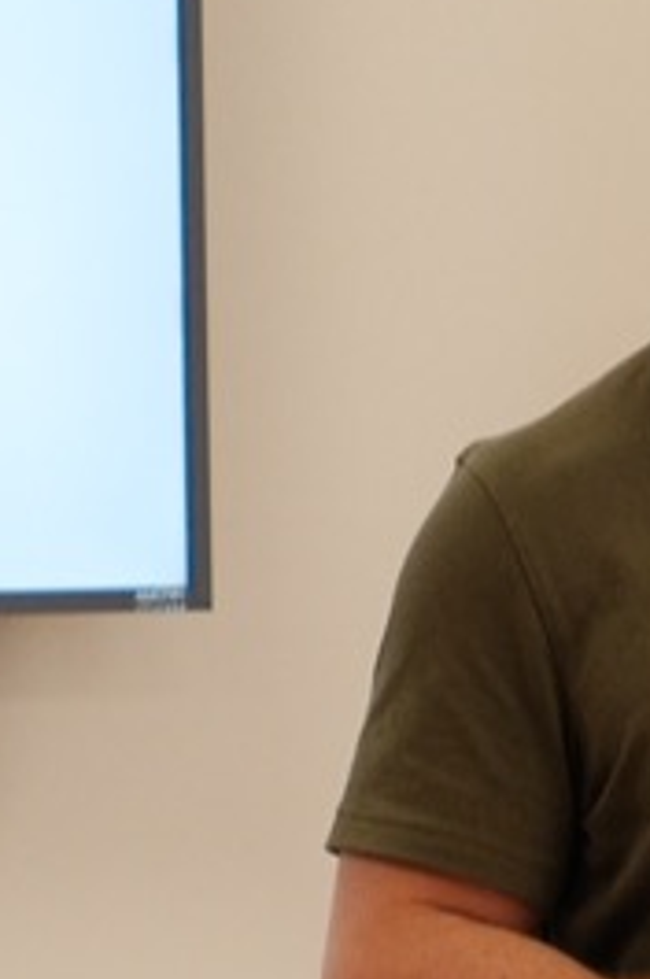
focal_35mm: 381
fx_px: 10345
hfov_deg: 3.6
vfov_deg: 5.4
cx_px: 971
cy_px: 672
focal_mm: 42
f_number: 2.8
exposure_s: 1/90
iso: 800
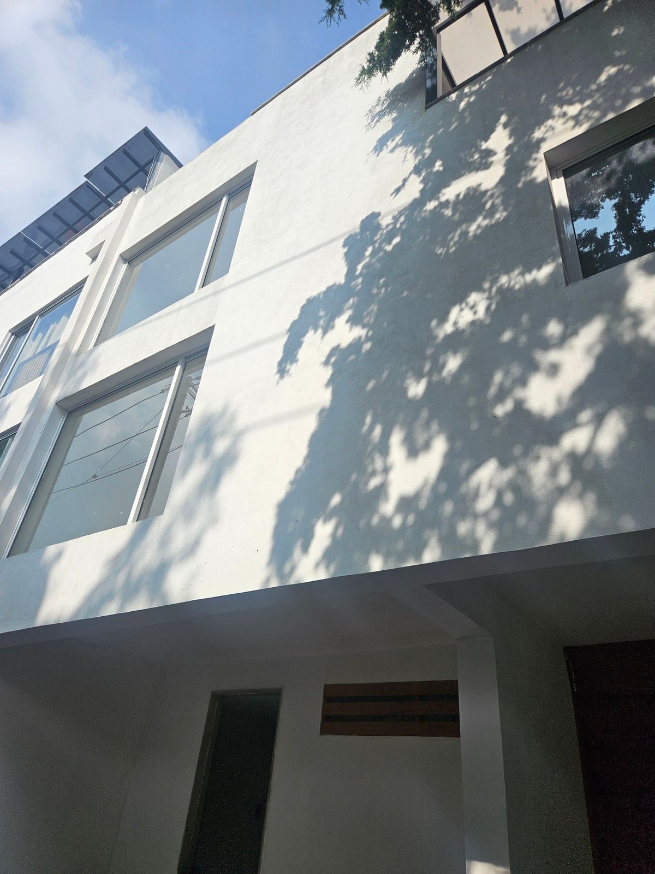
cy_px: 437
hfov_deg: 58.9
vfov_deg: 73.9
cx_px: 328
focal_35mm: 23
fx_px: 580
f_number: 1.8
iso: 25
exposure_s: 1/2737
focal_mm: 5.4
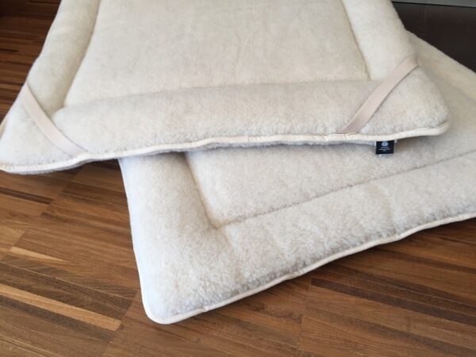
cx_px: 238
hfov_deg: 61.7
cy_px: 178
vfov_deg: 48.2
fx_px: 399
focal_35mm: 29
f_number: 2.2
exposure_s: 1/50
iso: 40
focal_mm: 4.15
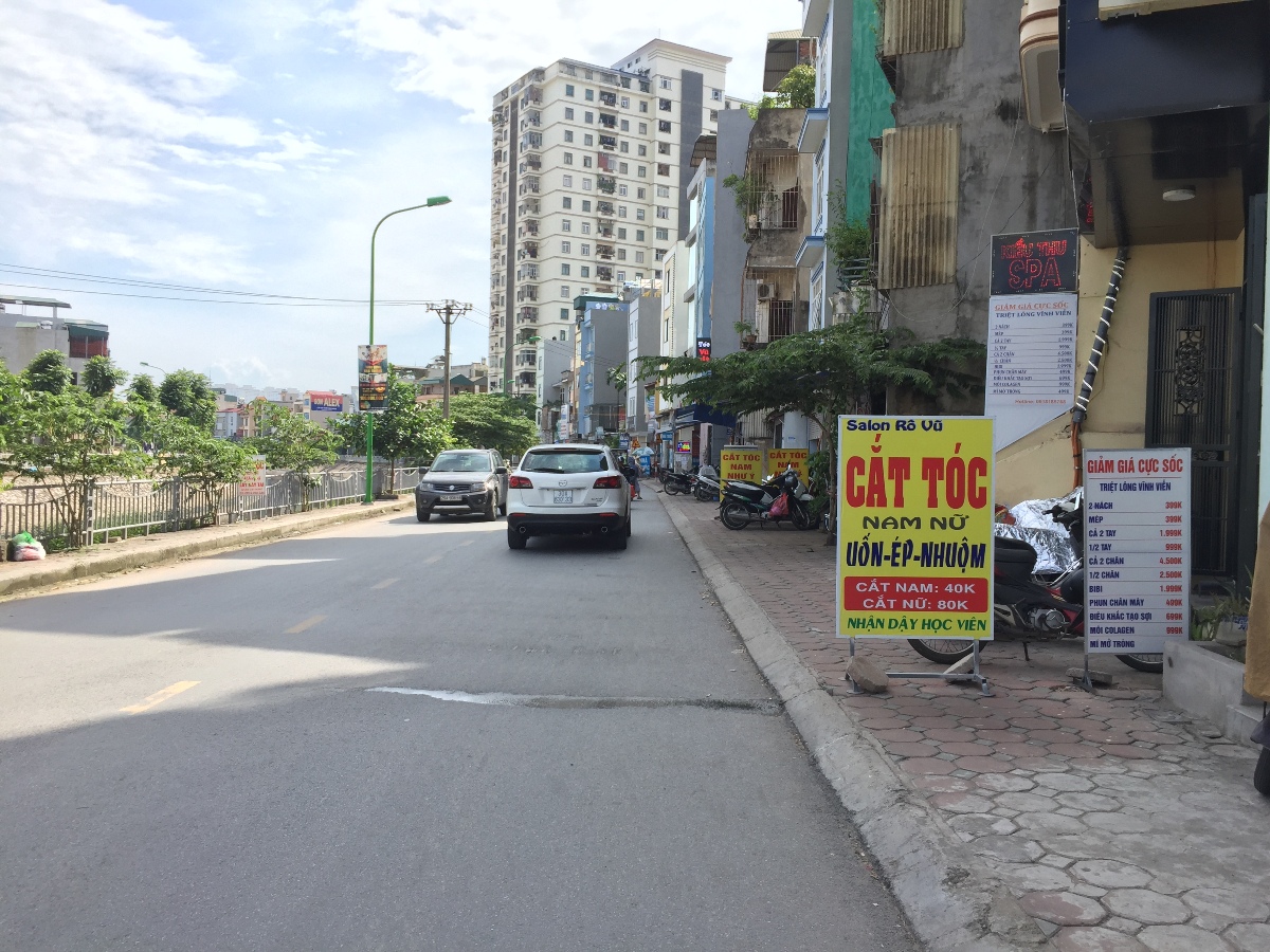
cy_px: 476
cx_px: 635
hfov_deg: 61.7
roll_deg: -2.6
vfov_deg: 48.2
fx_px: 1064
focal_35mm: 29
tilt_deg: +0.0
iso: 32
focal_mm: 4.15
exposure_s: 1/879
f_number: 2.2
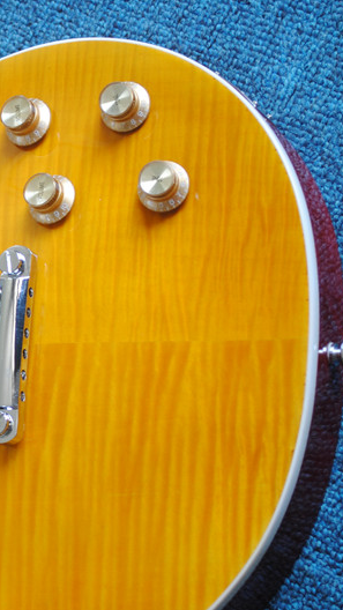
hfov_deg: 9.1
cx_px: -99
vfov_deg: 16.4
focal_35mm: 131
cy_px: 376
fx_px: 2118
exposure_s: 1/25
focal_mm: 44
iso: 100
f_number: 5.3
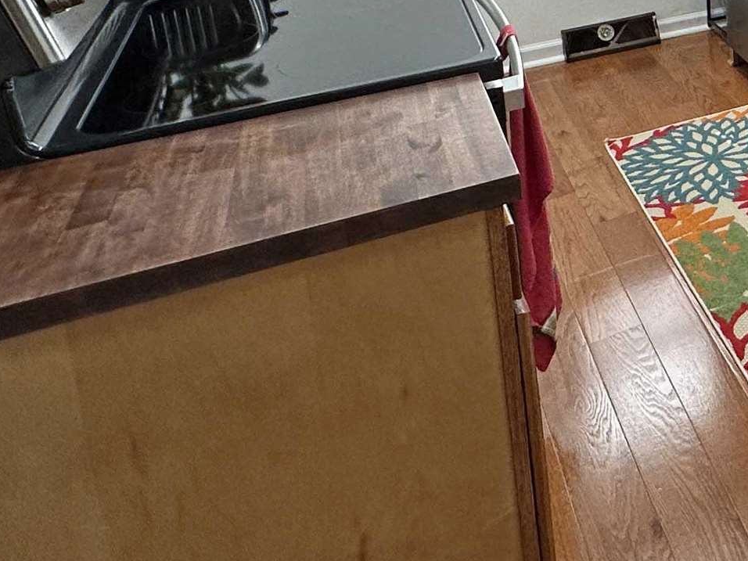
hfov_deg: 33.4
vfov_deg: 27.7
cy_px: -133
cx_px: 919
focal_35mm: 45
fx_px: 972
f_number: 2.2
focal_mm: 2.22
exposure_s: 1/120
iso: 125
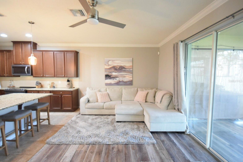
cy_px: 81
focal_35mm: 15
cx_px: 122
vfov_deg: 77.3
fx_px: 101
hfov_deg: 100.4
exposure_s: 1/60
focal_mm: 10
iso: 6400
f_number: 4
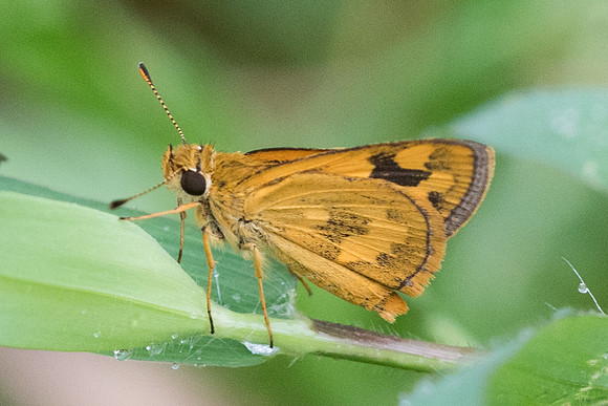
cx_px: 375
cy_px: 140
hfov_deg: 2.0
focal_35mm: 1032
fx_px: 17436
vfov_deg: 1.3
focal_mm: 150
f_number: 5
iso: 800
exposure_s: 1/200
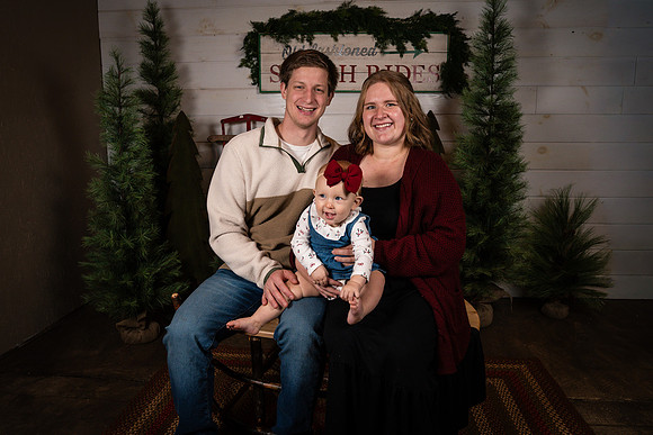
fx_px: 480
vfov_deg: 48.8
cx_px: 326
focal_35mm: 26
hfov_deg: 68.4
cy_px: 223
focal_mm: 24
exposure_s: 1/250
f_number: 5.6
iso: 320
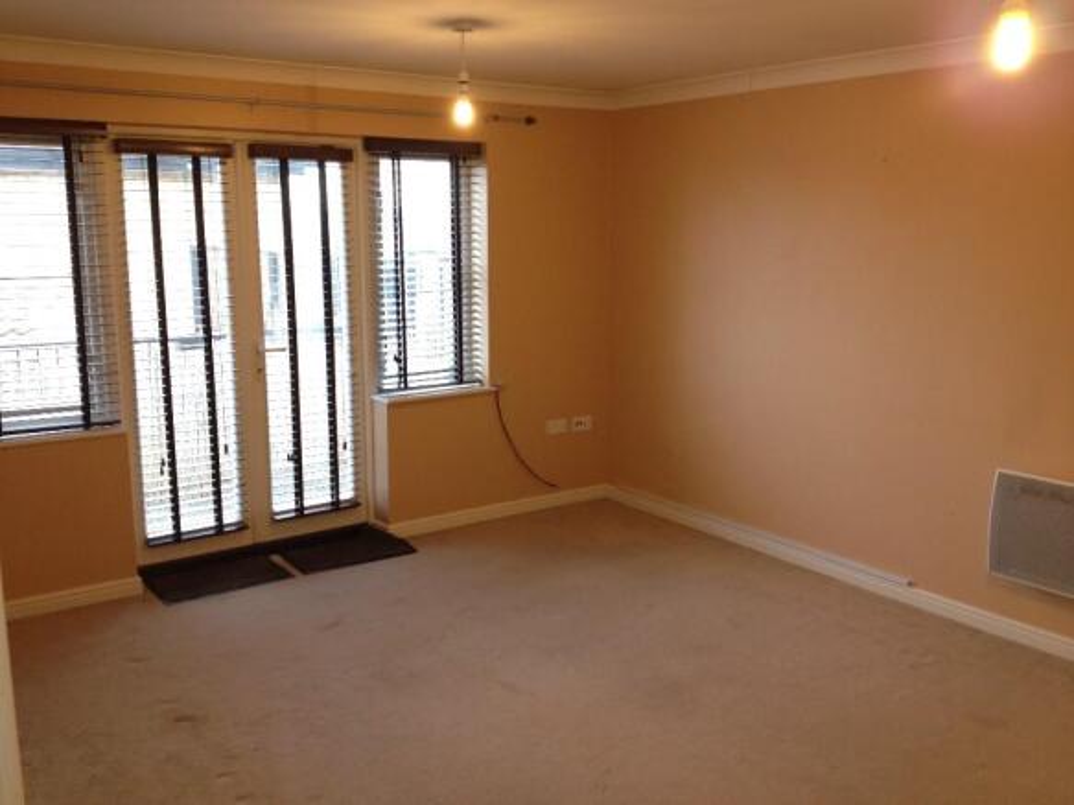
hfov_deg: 52.6
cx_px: 537
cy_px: 402
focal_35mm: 35
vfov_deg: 40.7
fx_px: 1086
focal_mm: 4.28
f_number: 2.4
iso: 125
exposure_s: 1/20
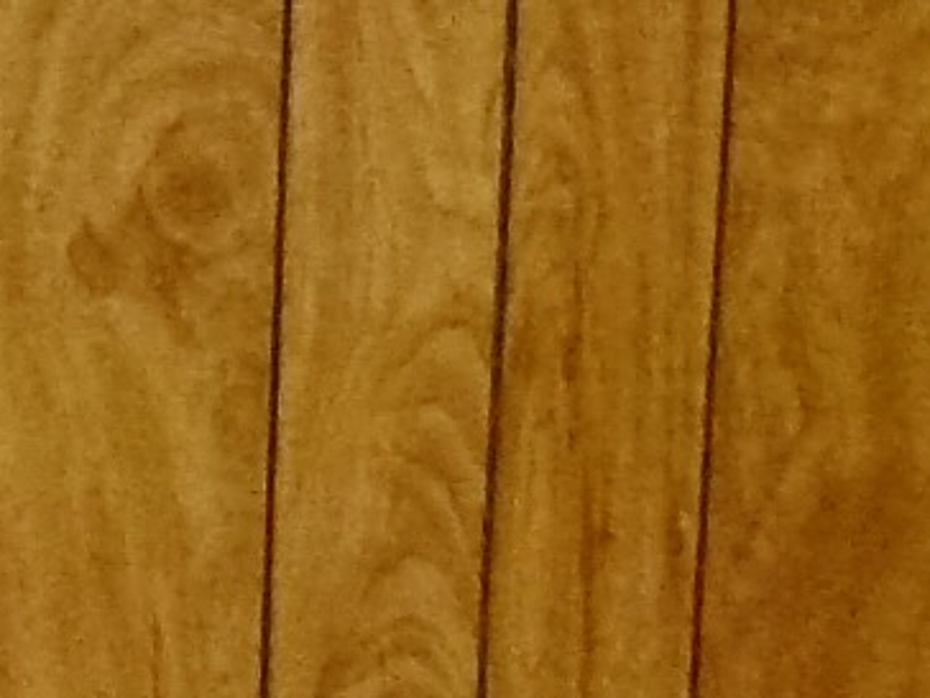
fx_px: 2472
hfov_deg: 19.1
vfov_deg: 16.0
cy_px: 437
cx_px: -402
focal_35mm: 92
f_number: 3.3
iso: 400
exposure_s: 1/8
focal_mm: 4.3
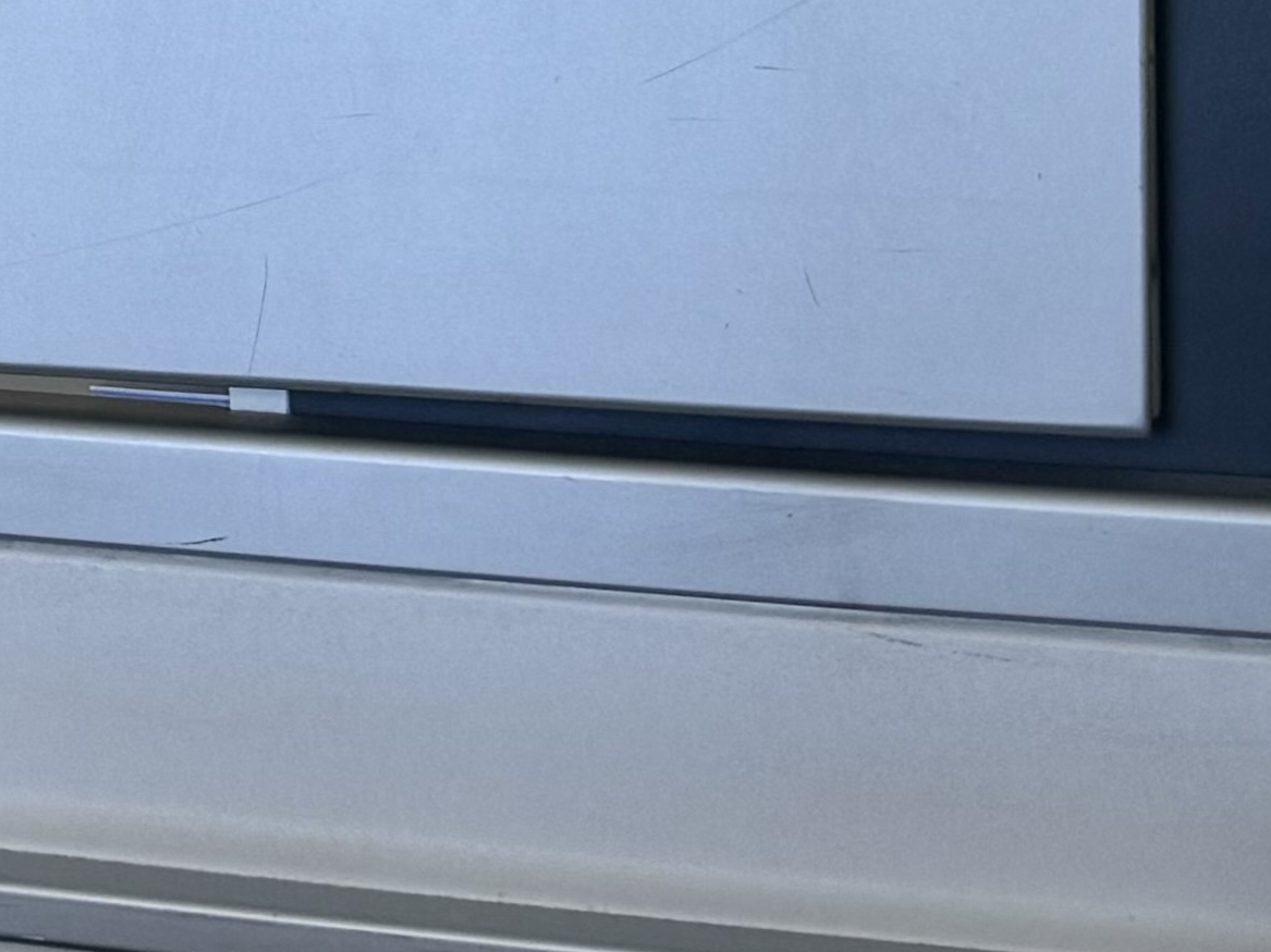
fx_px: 4075
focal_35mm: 111
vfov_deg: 12.8
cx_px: -723
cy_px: -385
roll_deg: +0.8
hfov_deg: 16.0
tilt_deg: -1.4
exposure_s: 1/60
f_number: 1.78
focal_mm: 6.76
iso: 125
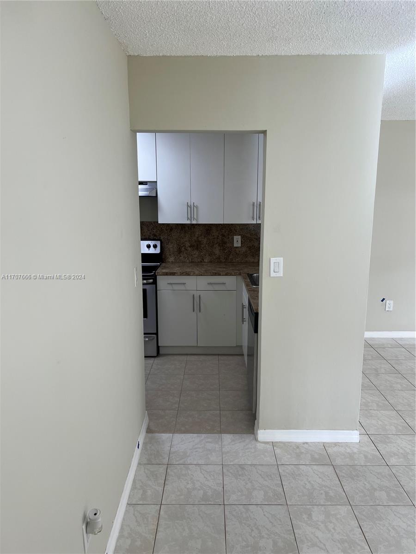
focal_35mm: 26
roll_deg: -0.1
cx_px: 208
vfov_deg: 67.3
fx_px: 417
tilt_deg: -11.0
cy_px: 277
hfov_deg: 53.1
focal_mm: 5.7
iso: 64
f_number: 1.5
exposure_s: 1/120
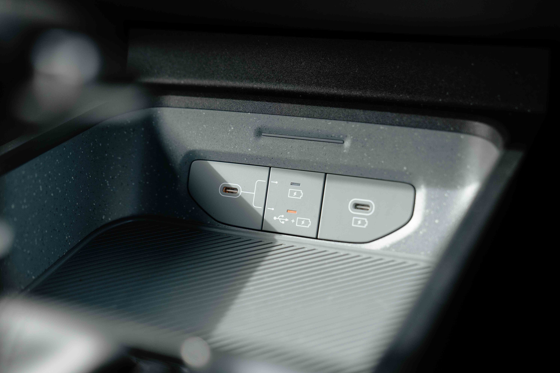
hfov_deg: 32.8
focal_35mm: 61
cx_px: 245
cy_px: 196
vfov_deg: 22.3
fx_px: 949
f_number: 2.8
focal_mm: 52
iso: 640
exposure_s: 1/1250
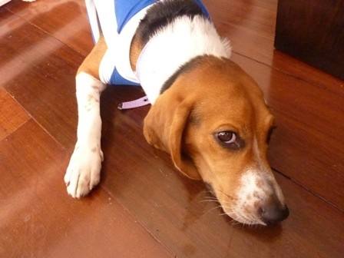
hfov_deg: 63.4
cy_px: 129
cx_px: 172
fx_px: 278
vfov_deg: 49.7
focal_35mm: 28
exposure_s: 1/25
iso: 800
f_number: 3.3
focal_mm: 4.1
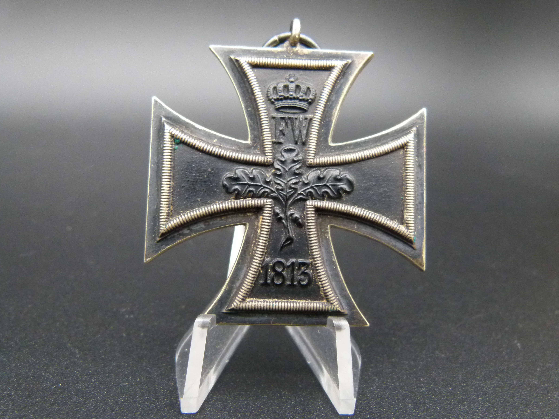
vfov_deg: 53.1
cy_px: 205
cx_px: 287
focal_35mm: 26
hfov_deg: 67.3
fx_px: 420
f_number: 2.8
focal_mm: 4.5
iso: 400
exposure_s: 1/50
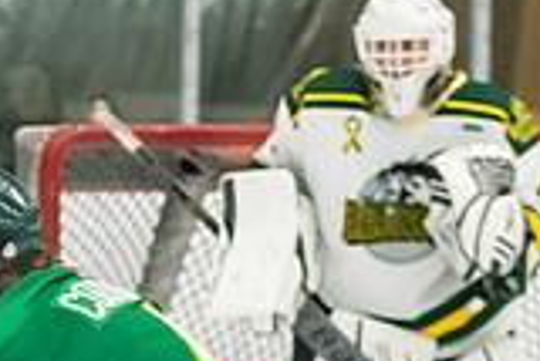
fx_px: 7747
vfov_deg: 2.7
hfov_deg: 4.0
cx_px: 65
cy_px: 491
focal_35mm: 516
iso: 3200
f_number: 2.8
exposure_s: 1/800
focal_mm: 85
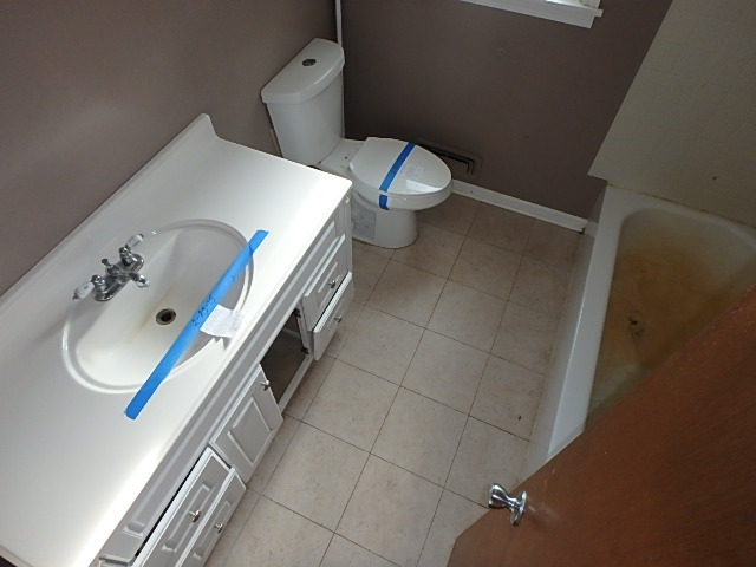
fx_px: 459
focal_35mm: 21
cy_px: 284
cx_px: 378
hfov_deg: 79.0
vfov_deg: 63.4
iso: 200
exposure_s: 1/50
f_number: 3.5
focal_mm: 3.7
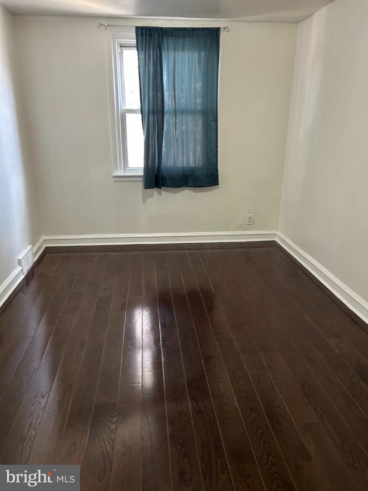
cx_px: 184
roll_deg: -1.0
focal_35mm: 26
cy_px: 246
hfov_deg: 53.1
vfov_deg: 67.3
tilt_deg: -19.5
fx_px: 369
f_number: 1.5
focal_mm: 5.7
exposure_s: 1/60
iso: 250
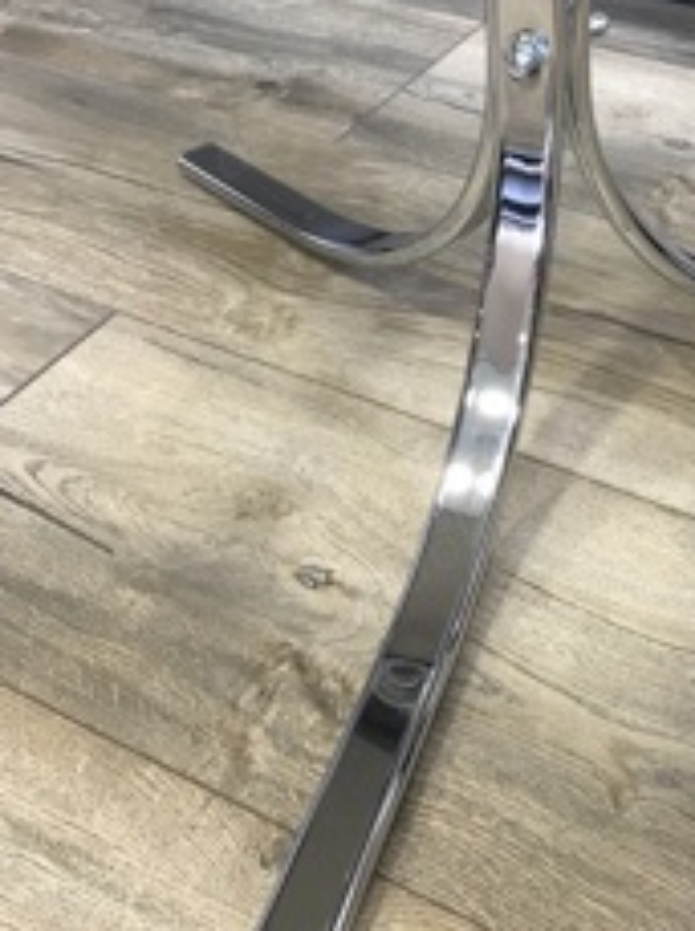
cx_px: 553
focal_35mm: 49
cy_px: 248
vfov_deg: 38.1
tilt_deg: -33.0
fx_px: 1315
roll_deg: +0.2
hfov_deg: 29.0
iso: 40
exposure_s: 1/20
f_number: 1.8
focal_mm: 3.99
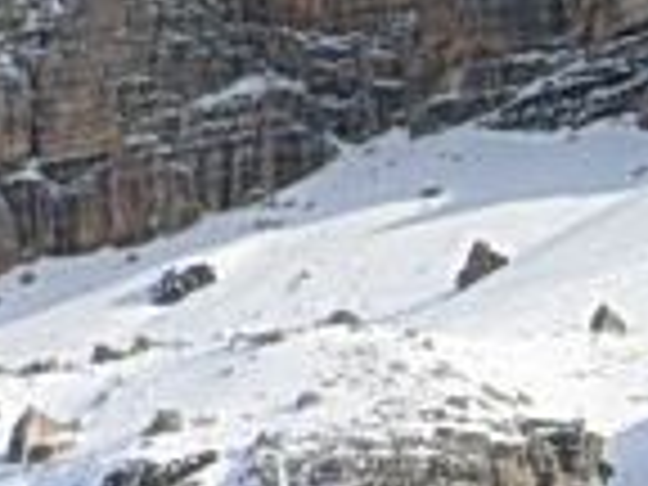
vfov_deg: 3.2
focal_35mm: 459
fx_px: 8592
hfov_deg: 4.3
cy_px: -446
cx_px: -454
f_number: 5.2
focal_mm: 21.5
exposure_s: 1/430
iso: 50
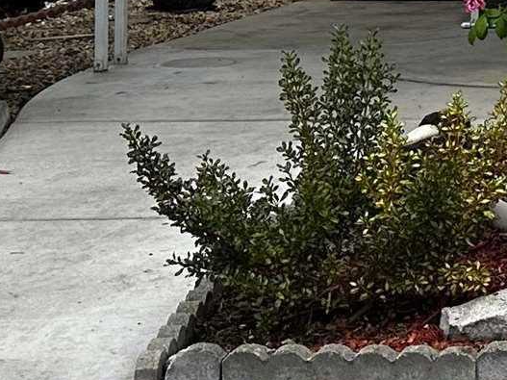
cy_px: -193
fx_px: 2050
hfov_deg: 11.3
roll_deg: -1.3
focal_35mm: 140
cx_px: 1284
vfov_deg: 10.2
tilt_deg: -1.0
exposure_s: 1/3472
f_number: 1.78
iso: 80
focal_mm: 6.86
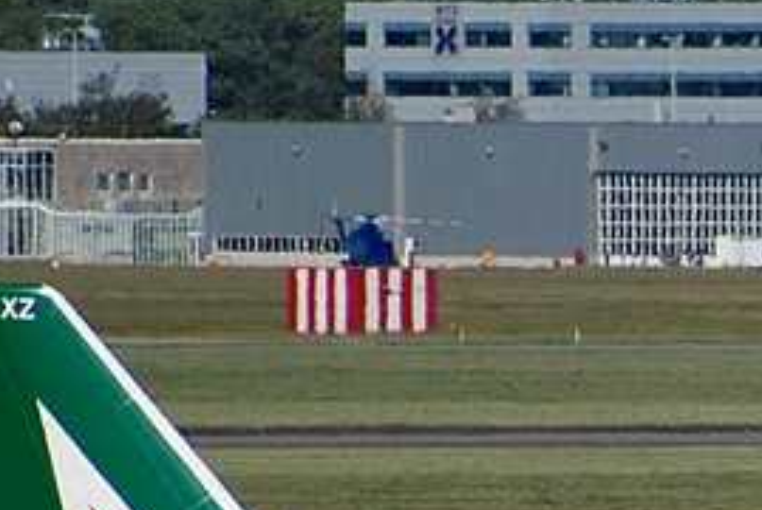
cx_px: 1266
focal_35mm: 1712
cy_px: 792
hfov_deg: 1.2
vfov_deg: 0.8
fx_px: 36276
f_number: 5.6
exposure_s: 1/1600
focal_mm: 300
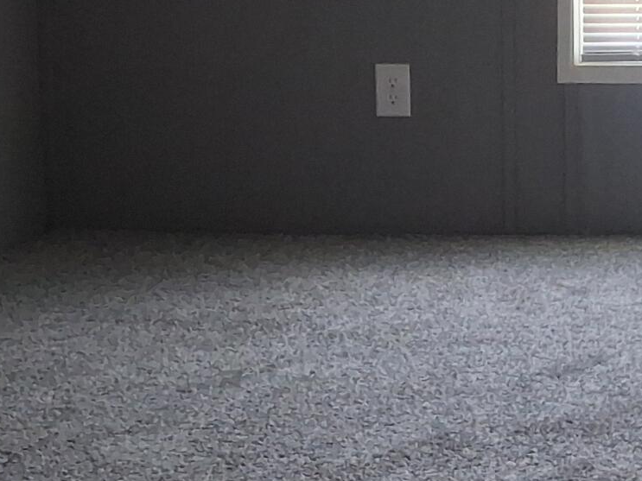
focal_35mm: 109
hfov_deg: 15.7
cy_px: -113
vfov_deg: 13.2
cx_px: 1121
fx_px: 2021
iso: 320
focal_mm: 4
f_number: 1.8
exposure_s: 1/100
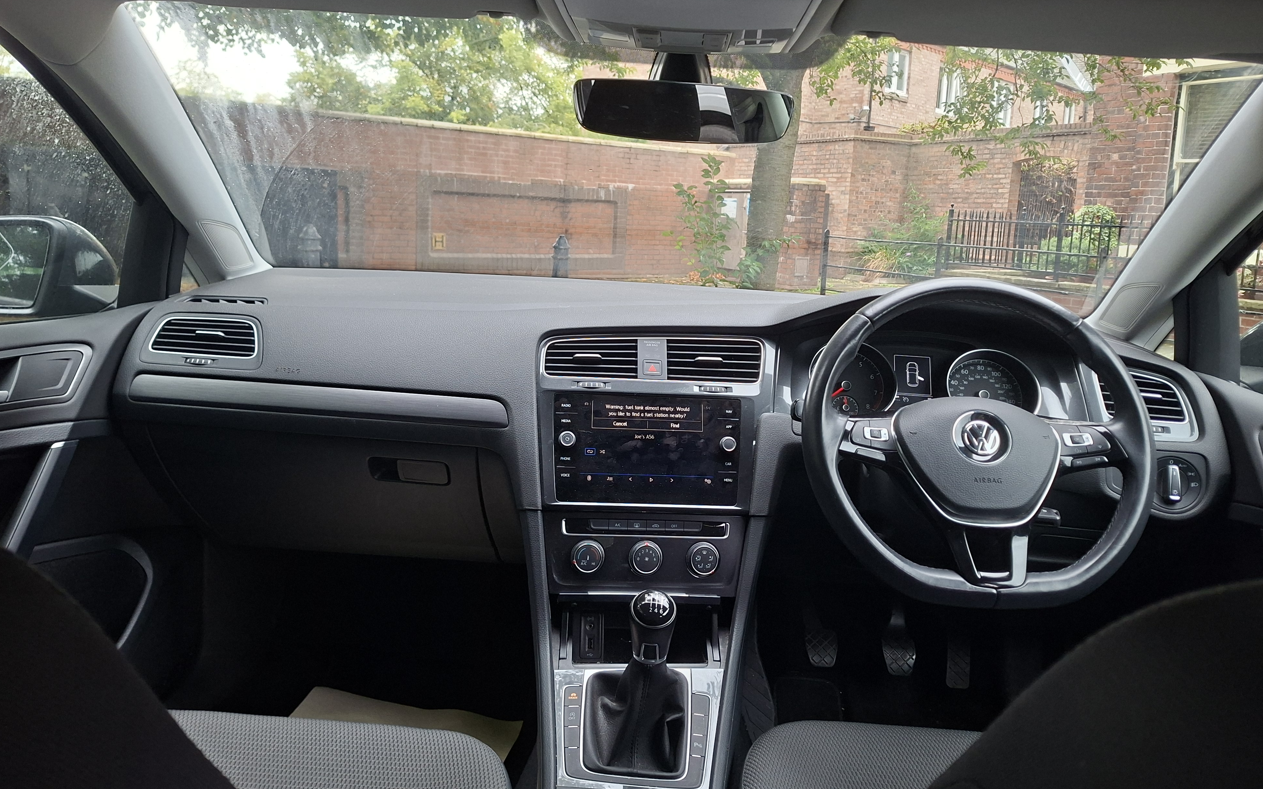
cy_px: 346
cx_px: 618
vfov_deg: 49.2
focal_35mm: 25
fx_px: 861
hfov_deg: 72.5
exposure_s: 1/100
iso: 200
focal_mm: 5.54
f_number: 1.8
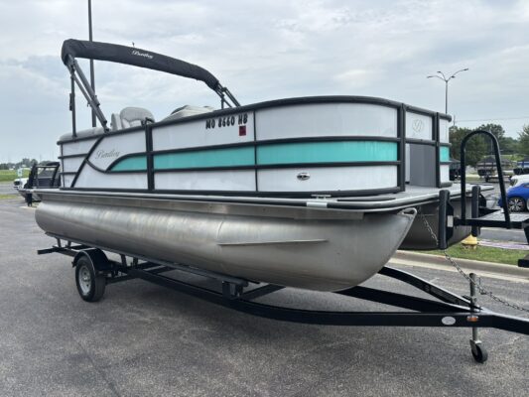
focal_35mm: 26
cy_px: 198
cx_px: 264
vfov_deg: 53.1
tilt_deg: -4.1
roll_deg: +2.2
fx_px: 397
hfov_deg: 67.3
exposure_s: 1/2639
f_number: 1.6
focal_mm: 5.96
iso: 50
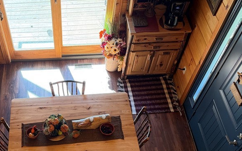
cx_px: 60
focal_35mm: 44
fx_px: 290
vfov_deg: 28.6
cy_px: 121
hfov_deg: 43.8
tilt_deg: -56.2
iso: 200
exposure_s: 1/90
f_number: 1.78
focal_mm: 6.76
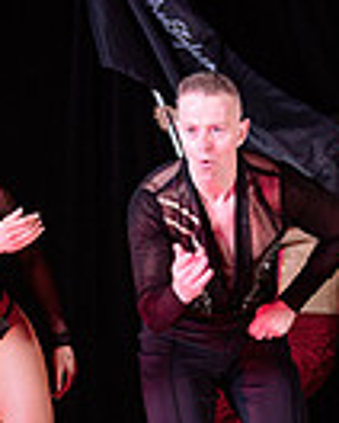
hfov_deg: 5.0
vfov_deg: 6.2
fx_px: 3866
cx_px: 218
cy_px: 271
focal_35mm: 309
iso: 400
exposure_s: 1/200
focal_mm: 70
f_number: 3.2
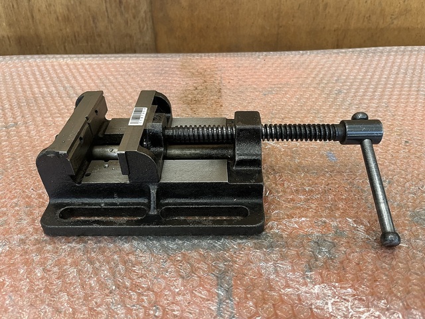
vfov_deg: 53.1
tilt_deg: -39.4
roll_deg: +2.4
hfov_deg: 67.3
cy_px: 160
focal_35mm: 26
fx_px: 319
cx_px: 212
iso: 125
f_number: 1.6
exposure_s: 1/79
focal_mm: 5.1
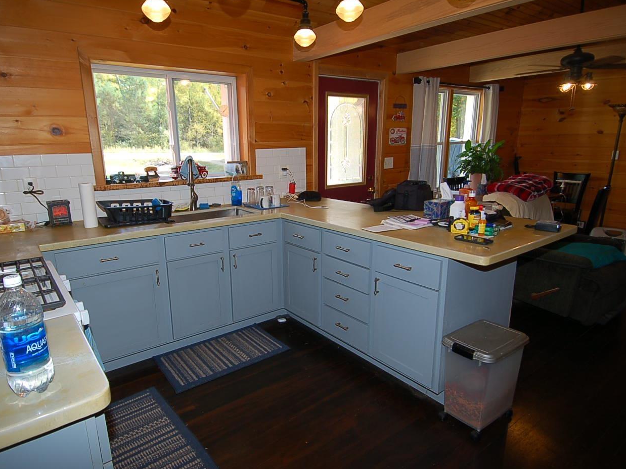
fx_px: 380
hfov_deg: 78.8
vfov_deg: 63.5
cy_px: 238
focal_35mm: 21
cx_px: 289
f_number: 4
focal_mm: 12
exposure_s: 1/60
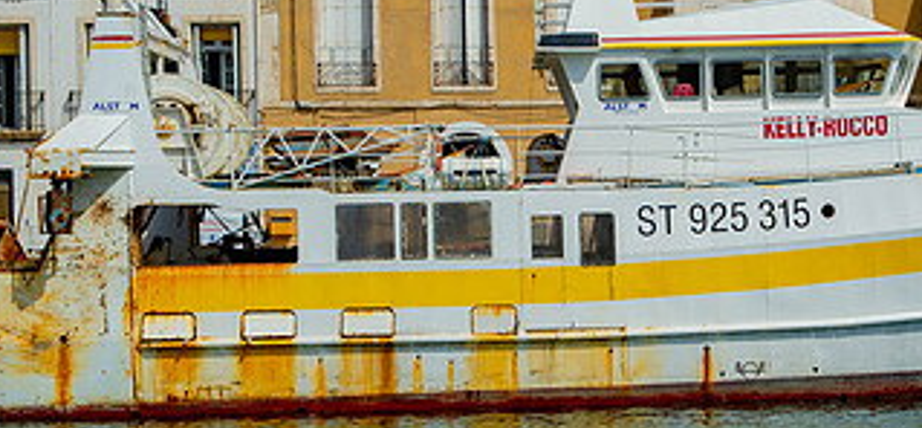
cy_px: 232
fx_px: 2419
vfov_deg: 10.1
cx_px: 719
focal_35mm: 103
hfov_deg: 21.3
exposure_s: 1/320
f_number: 9
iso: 100
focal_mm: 48
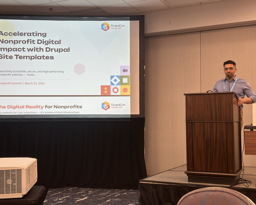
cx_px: 120
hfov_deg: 36.6
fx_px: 386
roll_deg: +0.4
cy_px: 104
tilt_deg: +3.2
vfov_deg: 29.7
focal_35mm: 51
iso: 80
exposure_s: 1/120
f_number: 1.78
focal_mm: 6.86
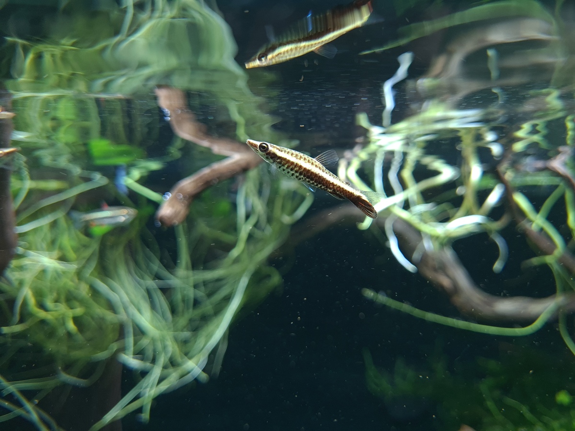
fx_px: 432
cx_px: 288
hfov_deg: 67.3
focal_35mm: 26
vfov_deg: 53.1
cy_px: 216
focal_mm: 5.4
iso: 160
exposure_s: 1/45
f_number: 1.8
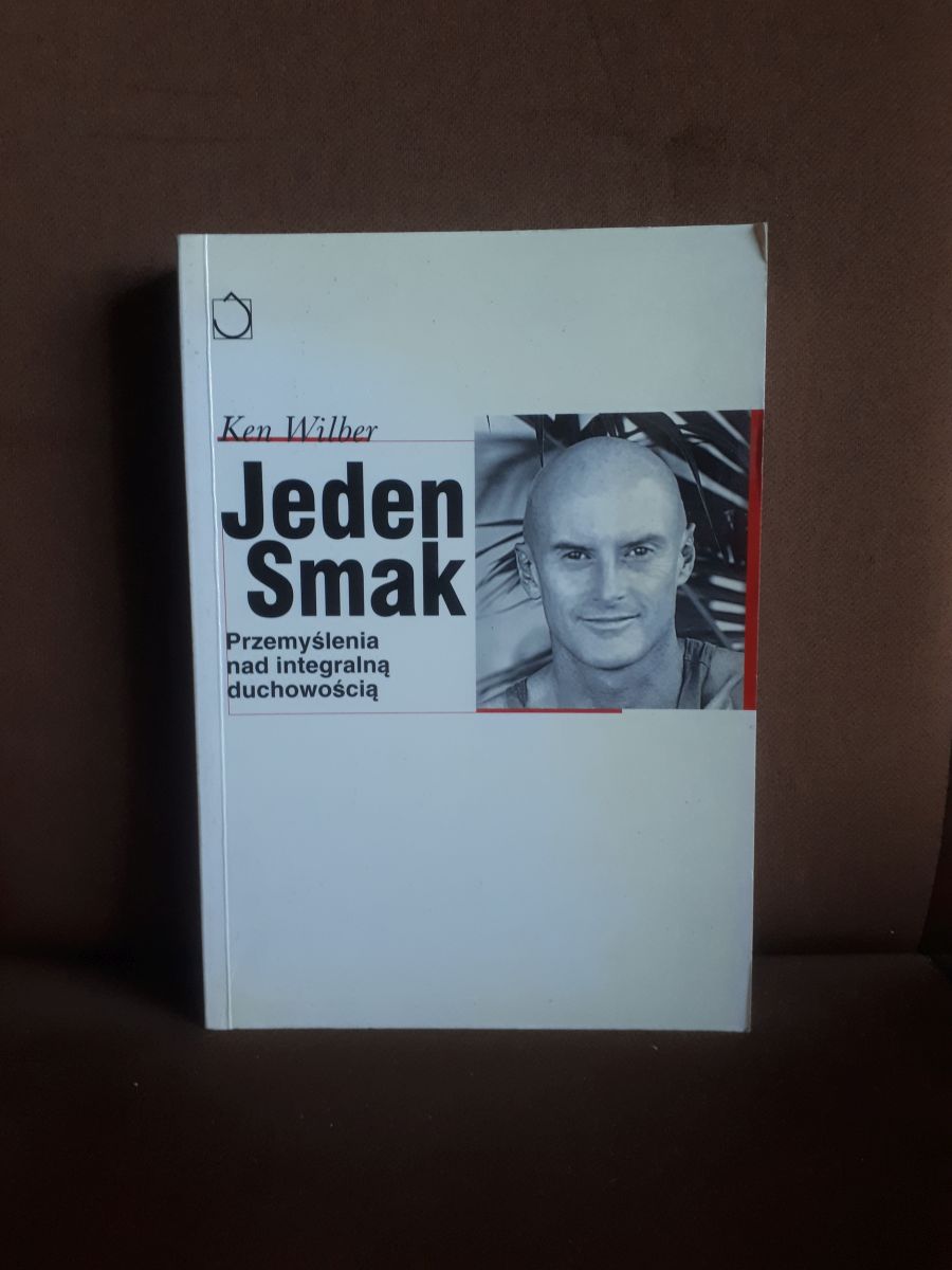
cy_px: 635
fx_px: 990
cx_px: 476
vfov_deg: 65.3
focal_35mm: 27
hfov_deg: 51.4
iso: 160
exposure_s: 1/25
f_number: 1.9
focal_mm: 3.6
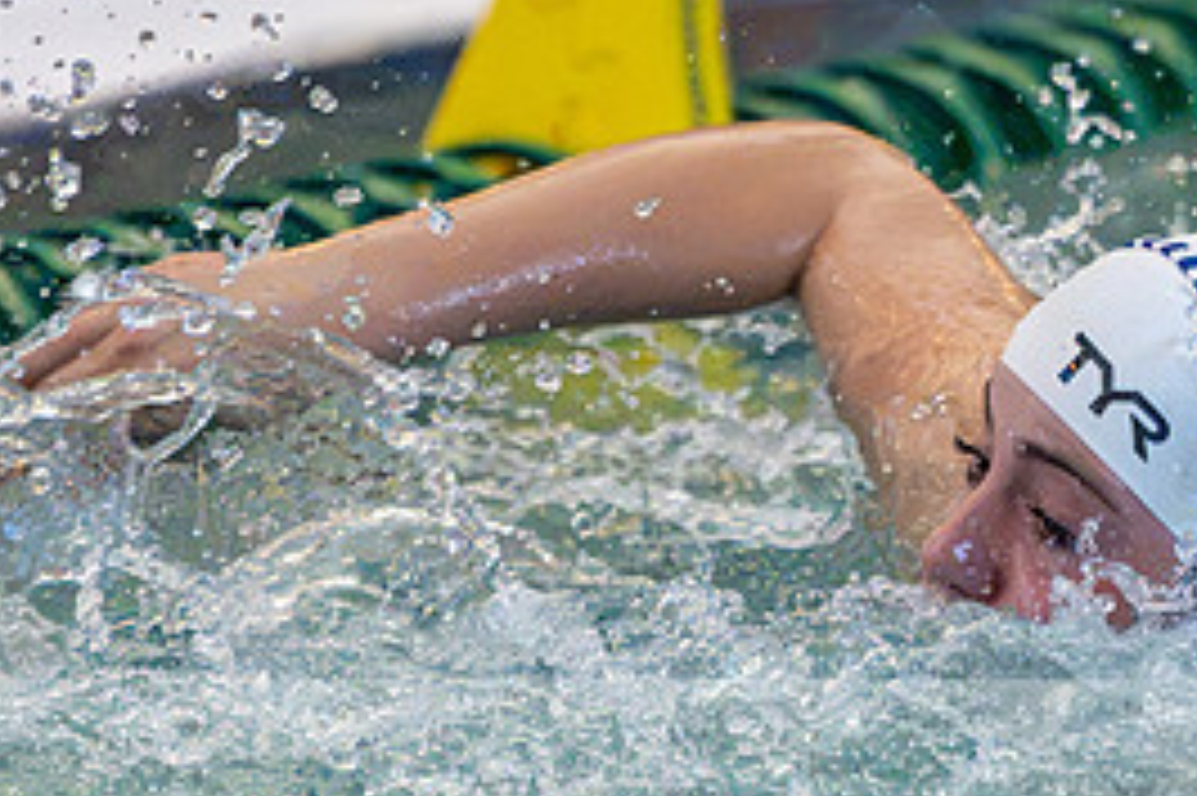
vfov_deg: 1.1
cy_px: -50
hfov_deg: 1.7
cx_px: 1640
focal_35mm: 1225
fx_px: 40705
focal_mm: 280
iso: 14400
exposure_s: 1/1000
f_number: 4
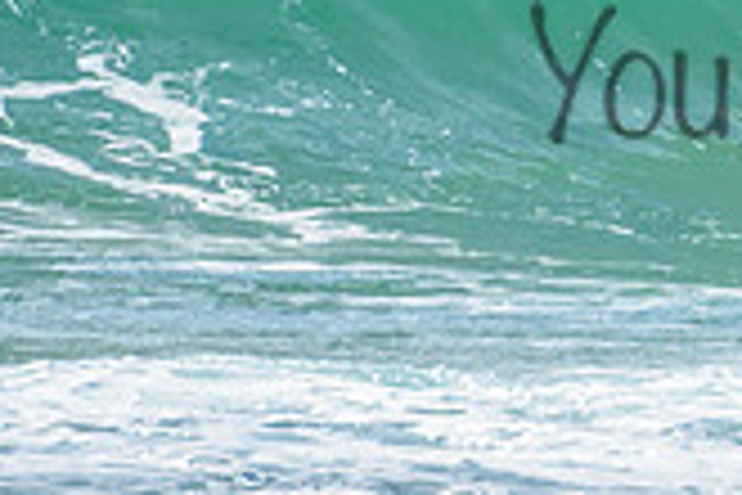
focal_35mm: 1727
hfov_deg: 1.2
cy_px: -114
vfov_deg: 0.8
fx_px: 35593
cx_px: 1289
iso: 200
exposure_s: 1/1600
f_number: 7.1
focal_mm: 400
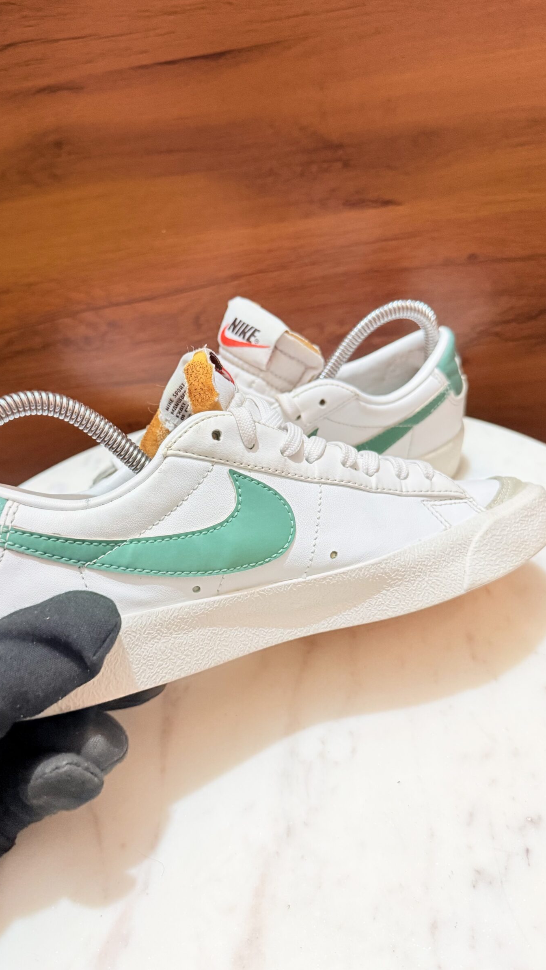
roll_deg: +8.7
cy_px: 480
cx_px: 242
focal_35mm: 28
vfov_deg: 67.9
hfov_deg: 41.4
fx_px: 721
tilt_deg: -32.3
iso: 400
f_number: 1.78
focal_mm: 6.76
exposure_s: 1/50
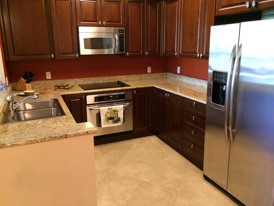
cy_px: 103
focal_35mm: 30
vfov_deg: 46.8
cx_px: 137
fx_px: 237
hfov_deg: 60.0
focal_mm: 4.12
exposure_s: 1/15
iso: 400
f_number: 2.2
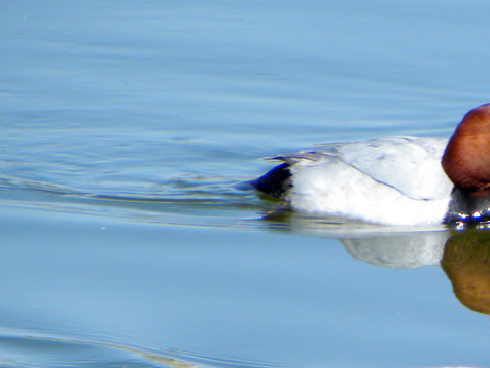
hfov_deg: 1.7
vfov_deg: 1.3
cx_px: 433
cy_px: 346
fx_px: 16703
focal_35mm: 1180
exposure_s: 1/335
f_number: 5
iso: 64
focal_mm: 110.4
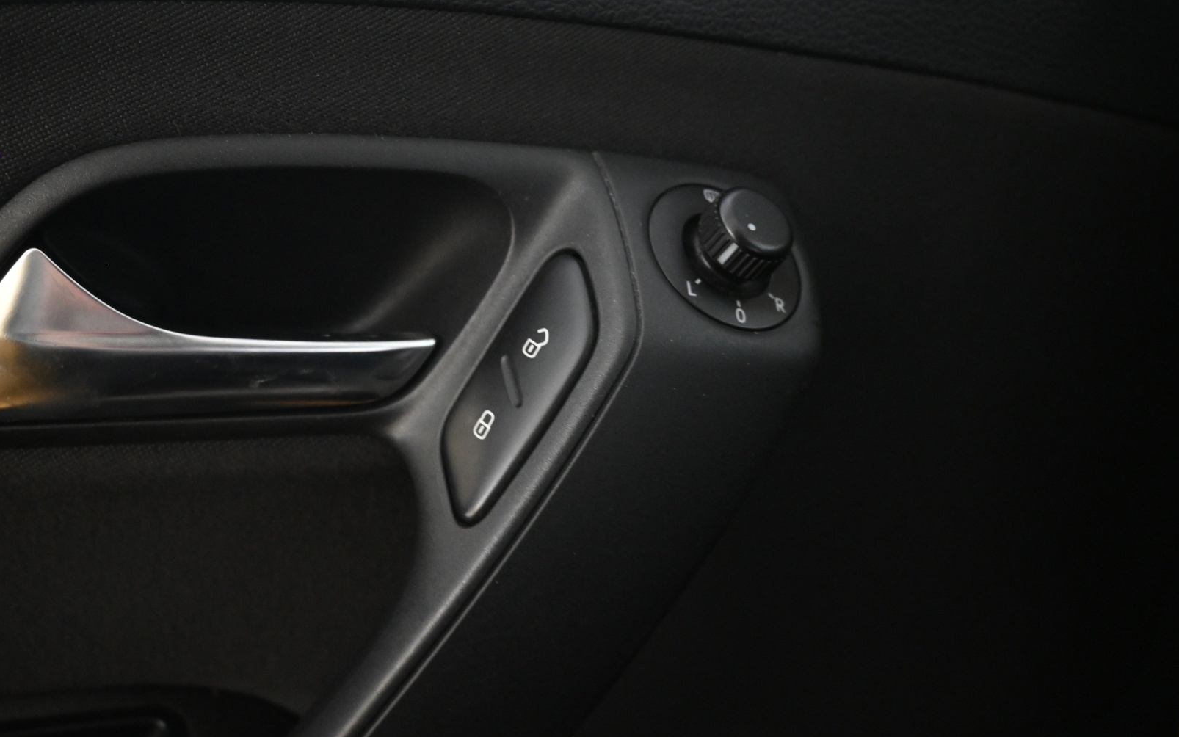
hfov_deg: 52.7
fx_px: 1189
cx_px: 593
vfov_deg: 34.4
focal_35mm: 37
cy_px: 355
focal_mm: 24
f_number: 4.2
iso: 3600
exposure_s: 1/40
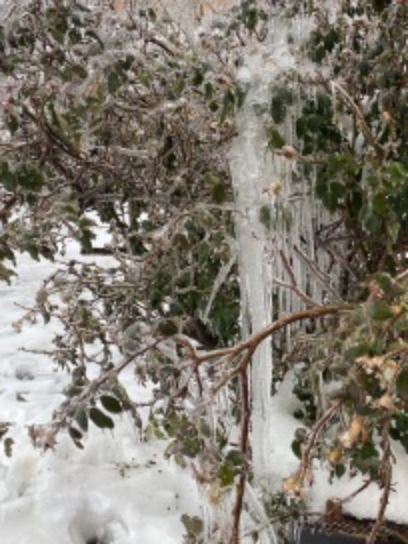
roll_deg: +0.7
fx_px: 550
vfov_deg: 52.6
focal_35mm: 35
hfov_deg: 40.2
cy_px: 254
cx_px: 272
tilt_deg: -9.4
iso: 32
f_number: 1.8
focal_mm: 4.25
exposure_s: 1/390
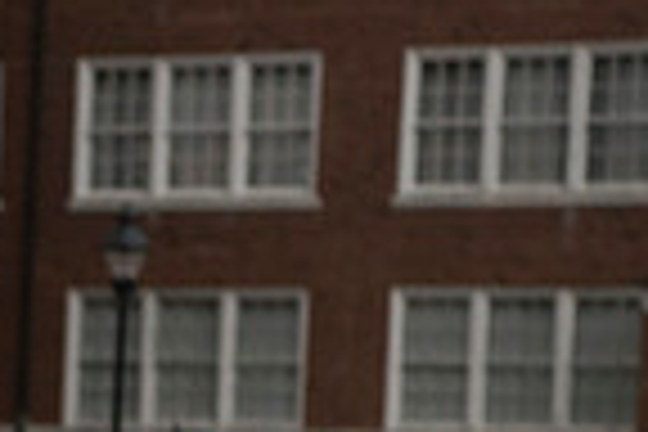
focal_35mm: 282
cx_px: -382
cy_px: 862
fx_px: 5076
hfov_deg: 7.2
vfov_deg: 4.8
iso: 1600
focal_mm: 70
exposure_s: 1/3200
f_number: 3.5
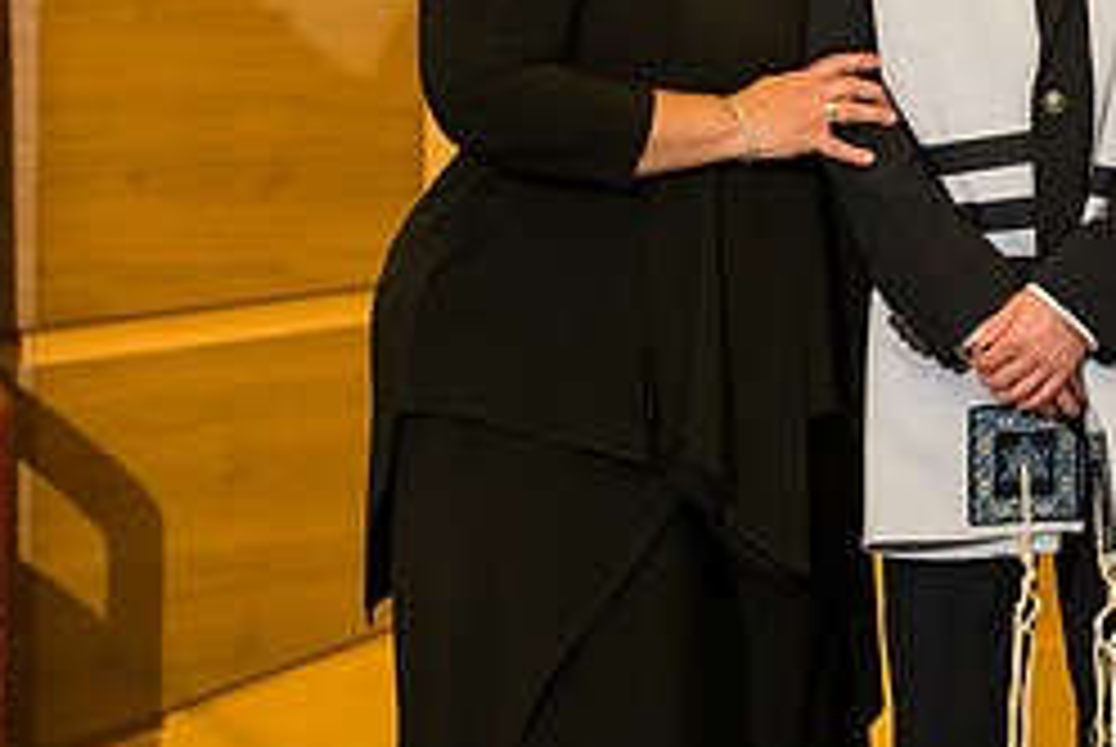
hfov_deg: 5.7
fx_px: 11235
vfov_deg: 3.8
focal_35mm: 362
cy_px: -115
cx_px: 1035
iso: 1000
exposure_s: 1/200
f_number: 5.6
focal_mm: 155
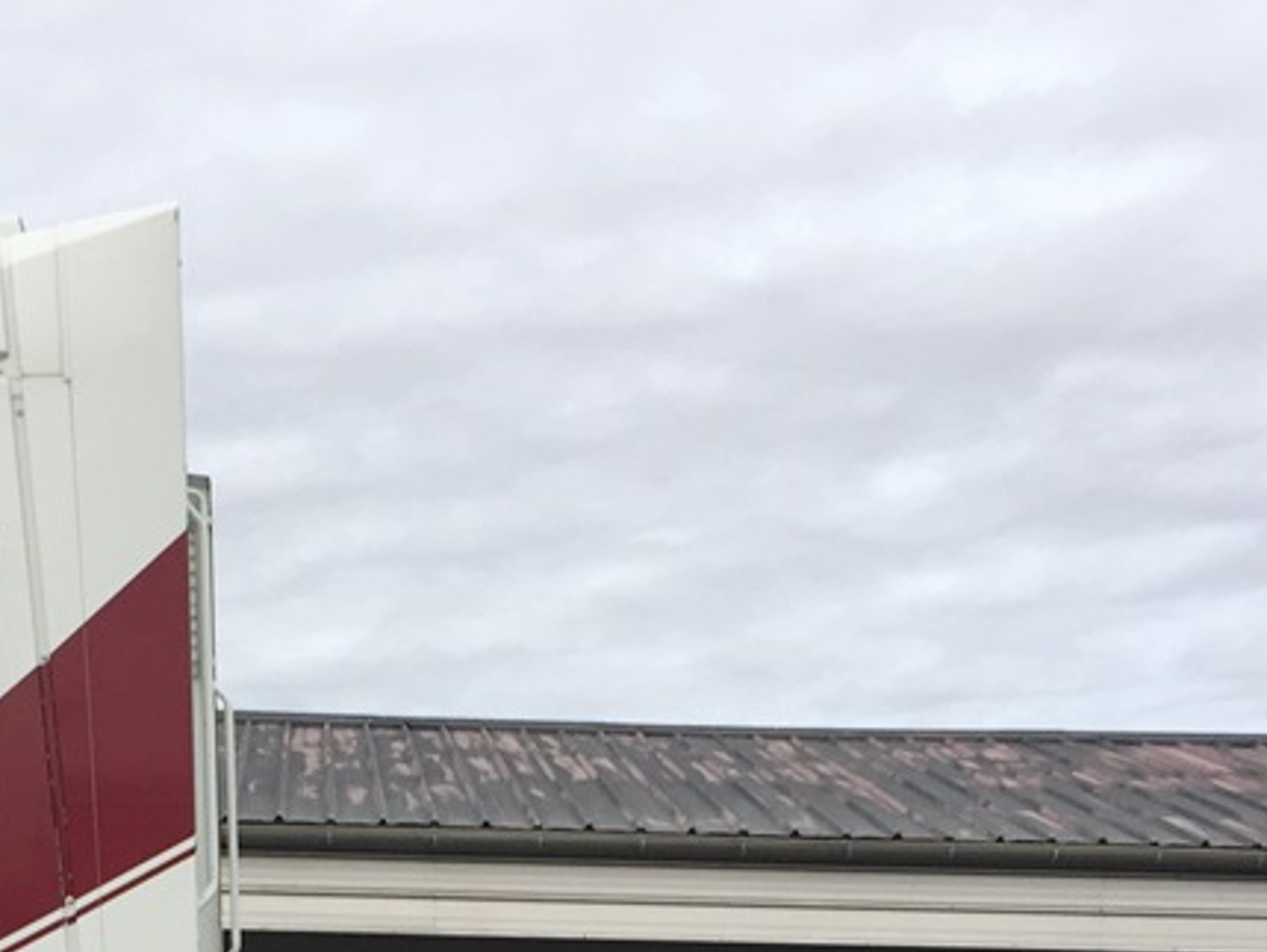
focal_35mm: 69
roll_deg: -1.9
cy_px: 1108
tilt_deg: +3.1
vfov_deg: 20.1
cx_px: 389
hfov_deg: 27.9
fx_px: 2527
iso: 50
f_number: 2.2
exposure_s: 1/100
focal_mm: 4.15
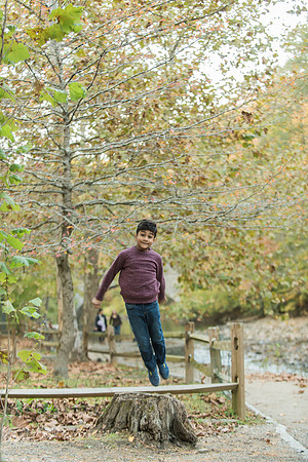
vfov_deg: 27.0
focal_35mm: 75
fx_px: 962
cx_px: 154
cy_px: 231
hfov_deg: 18.2
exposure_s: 1/100
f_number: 2.8
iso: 640
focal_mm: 75
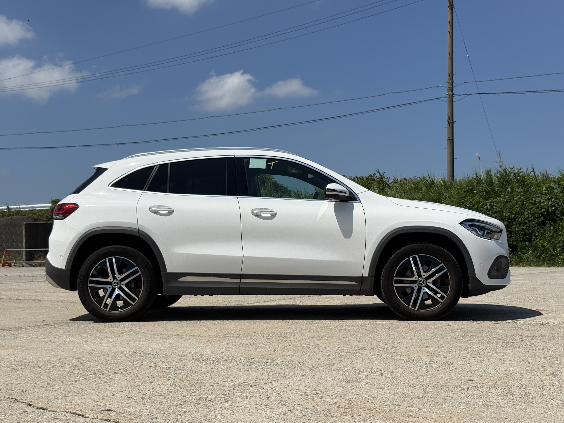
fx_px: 782
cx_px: 282
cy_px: 212
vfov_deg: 30.3
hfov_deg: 39.7
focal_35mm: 48
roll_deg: -0.6
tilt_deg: +3.9
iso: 64
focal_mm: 6.76
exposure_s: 1/11364
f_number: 1.78
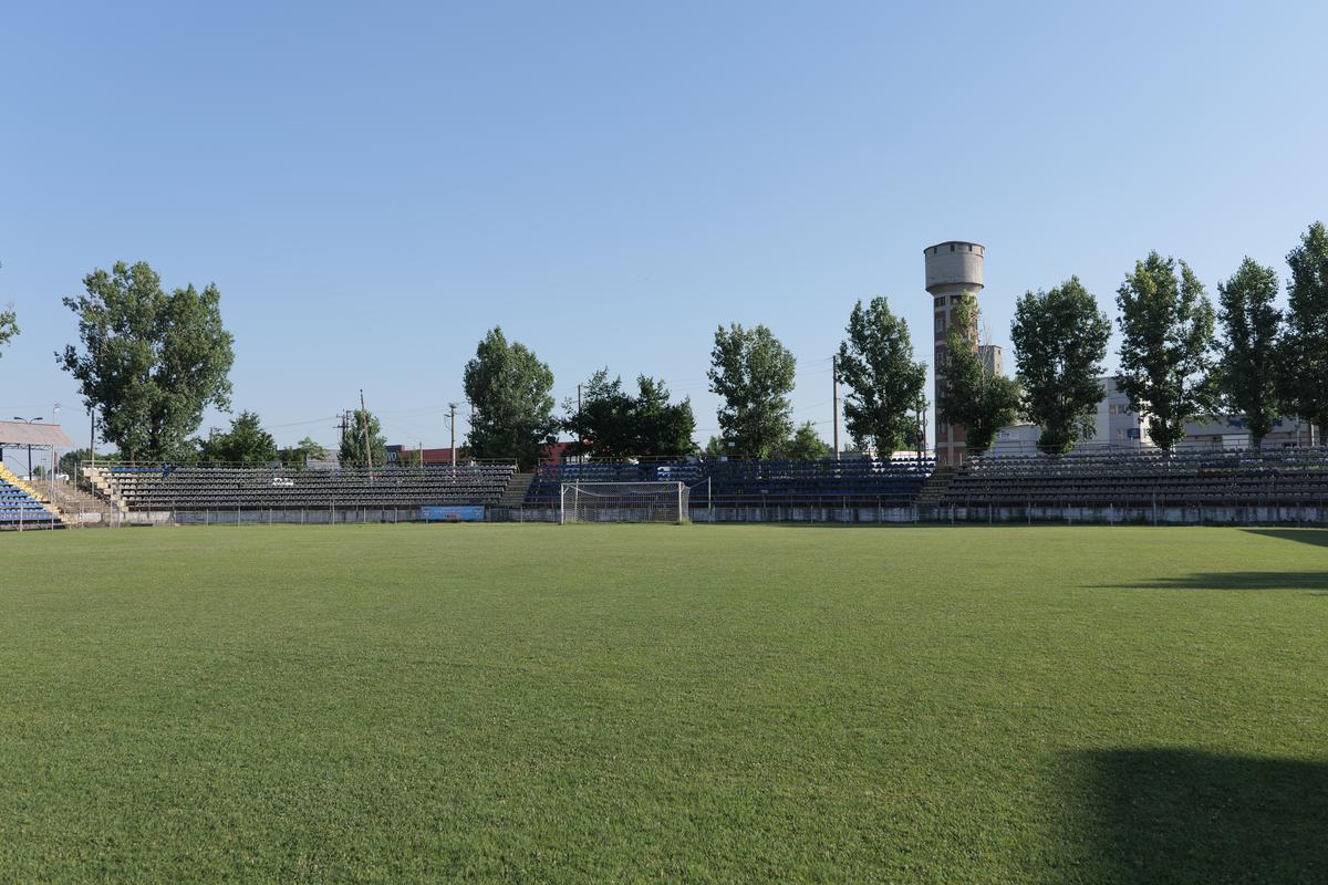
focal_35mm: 29
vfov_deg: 45.0
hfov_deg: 63.7
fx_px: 1070
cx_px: 664
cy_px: 442
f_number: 4
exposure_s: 1/1000
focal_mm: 29
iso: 80
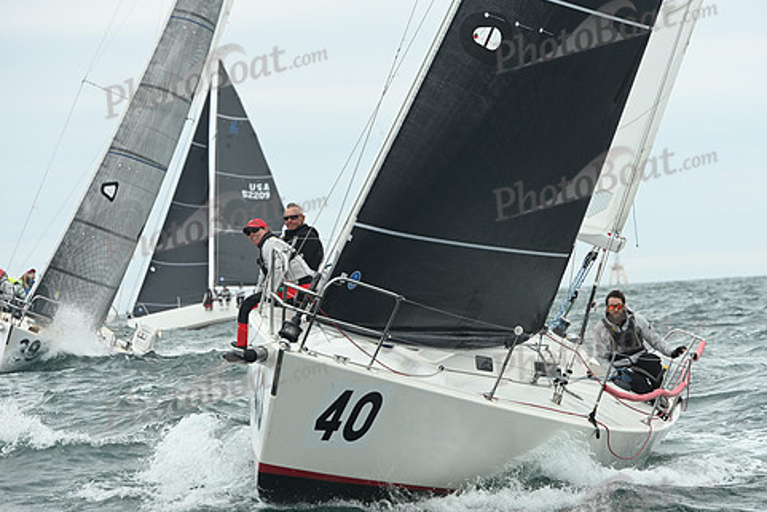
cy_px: 285
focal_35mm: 199
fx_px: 4241
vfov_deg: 6.9
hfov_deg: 10.3
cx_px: 411
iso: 400
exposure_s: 1/800
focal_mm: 165
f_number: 6.3
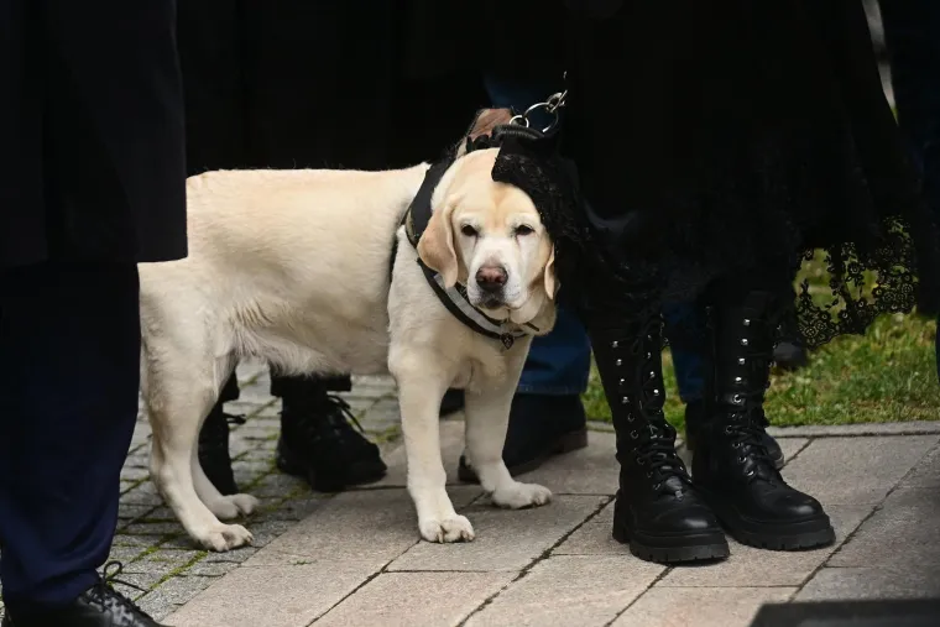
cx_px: 470
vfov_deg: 7.6
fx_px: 4701
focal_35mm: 180
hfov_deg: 11.4
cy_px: 314
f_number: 2.8
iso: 640
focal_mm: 120
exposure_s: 1/3200
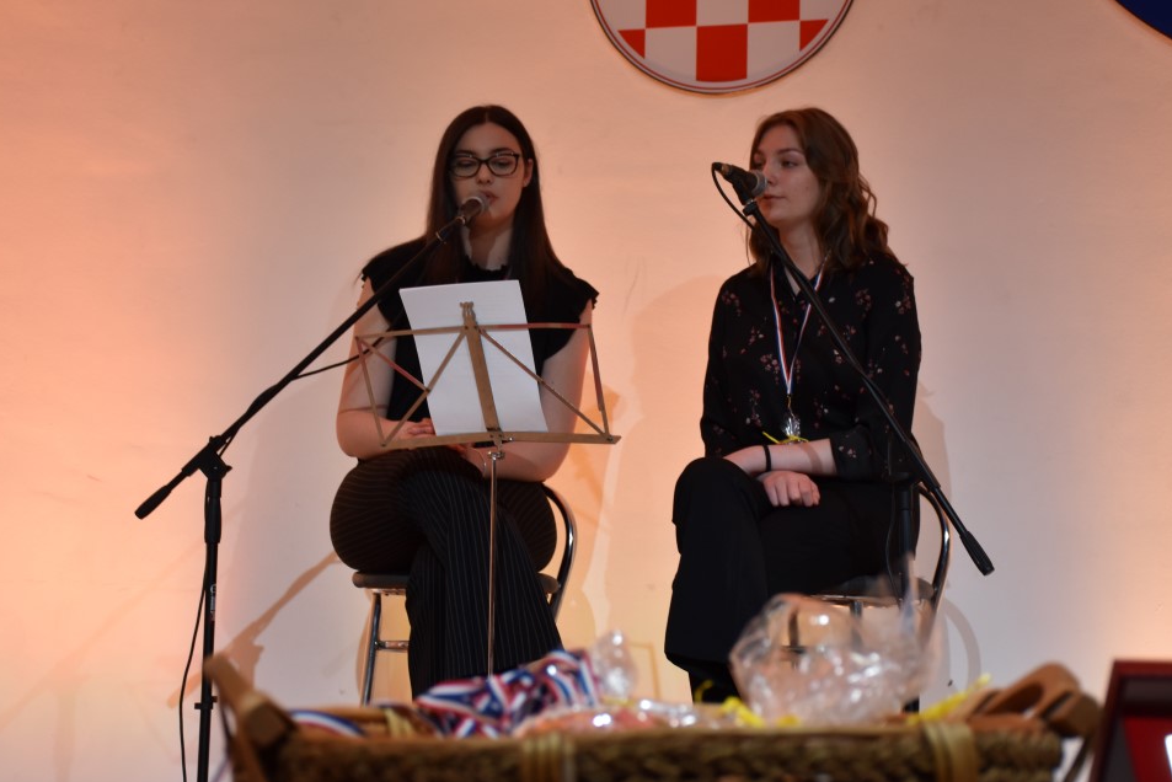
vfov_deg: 15.7
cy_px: 374
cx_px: 614
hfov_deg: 23.4
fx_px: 2833
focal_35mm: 87
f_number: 4.8
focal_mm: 48
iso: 560
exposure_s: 1/60
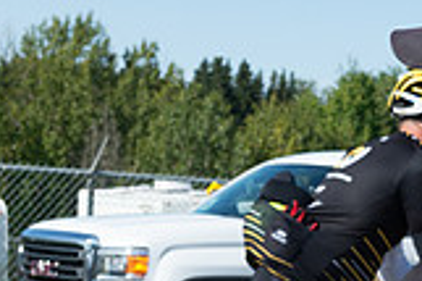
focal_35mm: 198
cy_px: 403
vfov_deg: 6.8
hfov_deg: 10.4
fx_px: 2319
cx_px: 328
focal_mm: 55
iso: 250
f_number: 10
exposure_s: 1/400
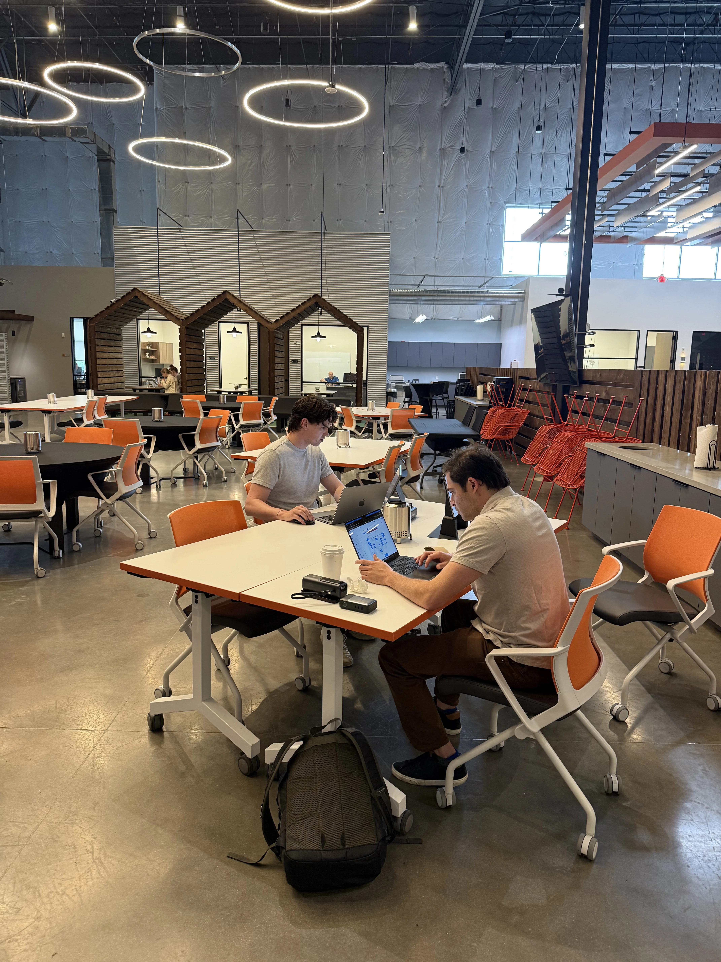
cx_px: 360
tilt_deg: -10.8
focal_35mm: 24
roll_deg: -1.2
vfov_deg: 71.6
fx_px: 667
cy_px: 481
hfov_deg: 56.8
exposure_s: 1/60
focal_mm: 6.76
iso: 200
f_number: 1.78
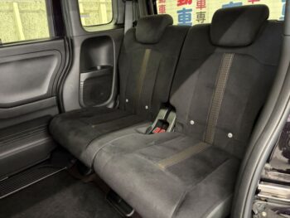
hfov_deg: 67.3
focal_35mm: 26
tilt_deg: -19.7
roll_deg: +3.4
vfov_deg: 53.1
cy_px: 109
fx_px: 218
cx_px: 145
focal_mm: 5.96
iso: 800
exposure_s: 1/25
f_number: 1.6
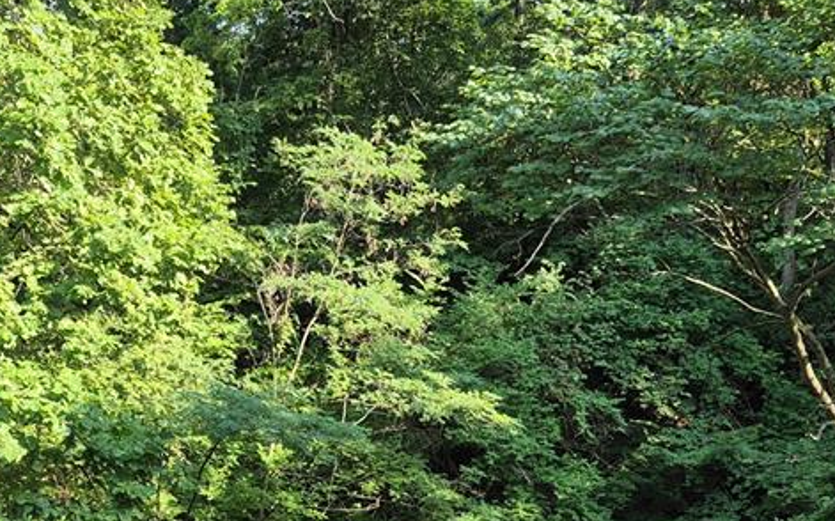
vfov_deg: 23.5
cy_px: 510
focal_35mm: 53
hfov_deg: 37.8
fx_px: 1206
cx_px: 287
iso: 40
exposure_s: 1/180
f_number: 1.8
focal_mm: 5.4
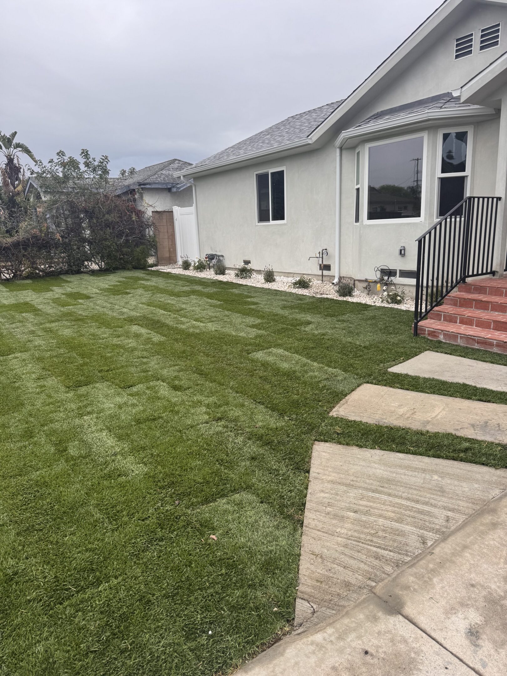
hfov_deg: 56.8
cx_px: 254
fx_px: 469
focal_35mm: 24
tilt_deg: -11.8
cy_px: 338
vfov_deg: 71.6
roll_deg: +0.0
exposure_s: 1/1980
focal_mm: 6.76
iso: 80
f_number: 1.78
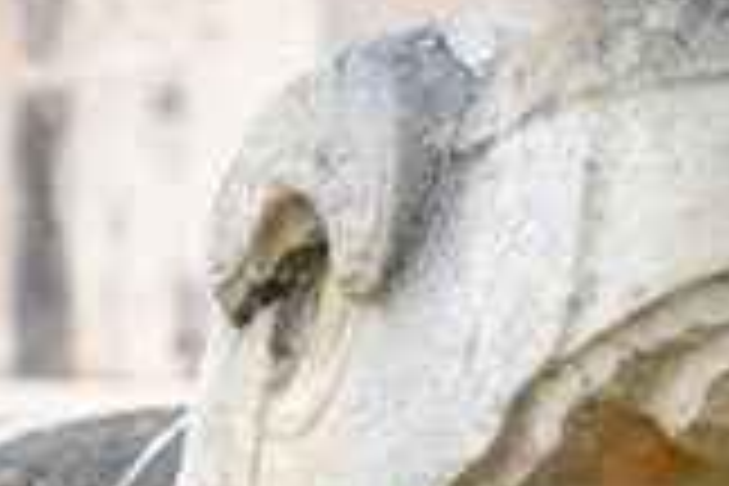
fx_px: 5265
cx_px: 297
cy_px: 580
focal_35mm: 260
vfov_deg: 5.3
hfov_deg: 7.9
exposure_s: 1/1000
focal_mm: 70
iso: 250
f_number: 4.5
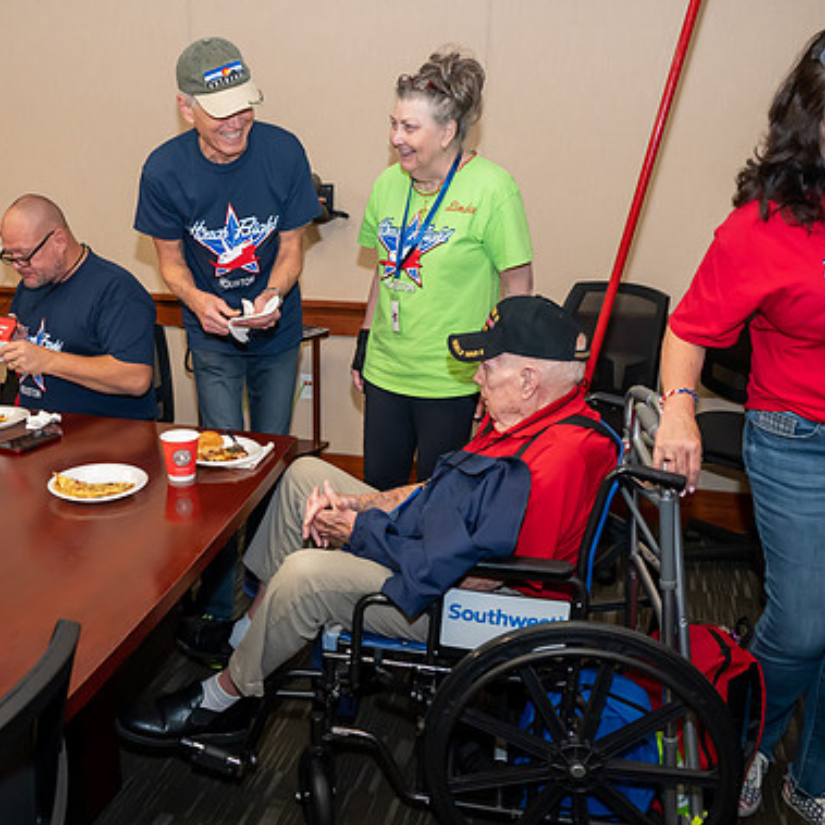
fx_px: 998
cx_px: 268
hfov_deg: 44.2
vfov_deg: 44.9
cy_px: 407
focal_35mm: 37
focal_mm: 28.5
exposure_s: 1/160
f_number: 5
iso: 7200
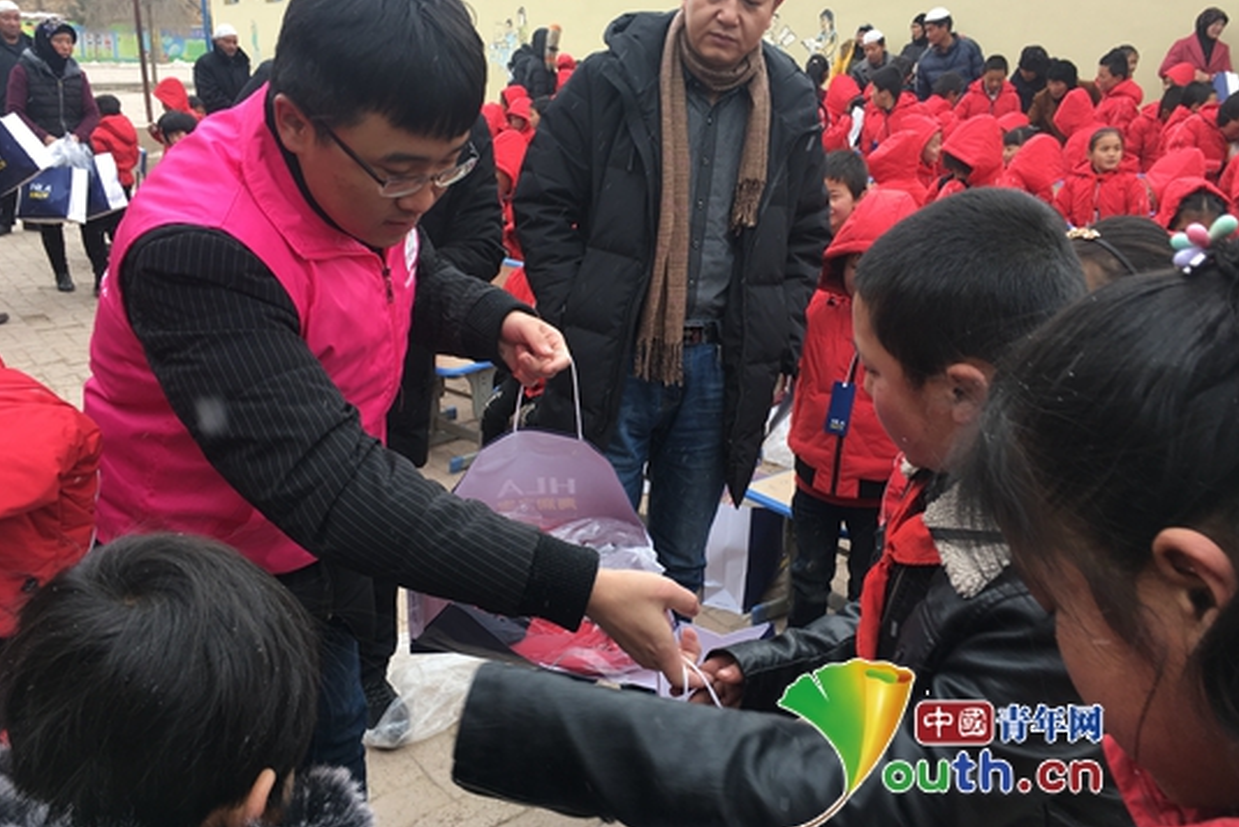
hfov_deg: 60.3
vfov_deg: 42.3
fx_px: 1067
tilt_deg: -17.0
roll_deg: -0.2
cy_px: 387
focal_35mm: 31
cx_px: 611
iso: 25
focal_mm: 4.15
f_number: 2.2
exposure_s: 1/121
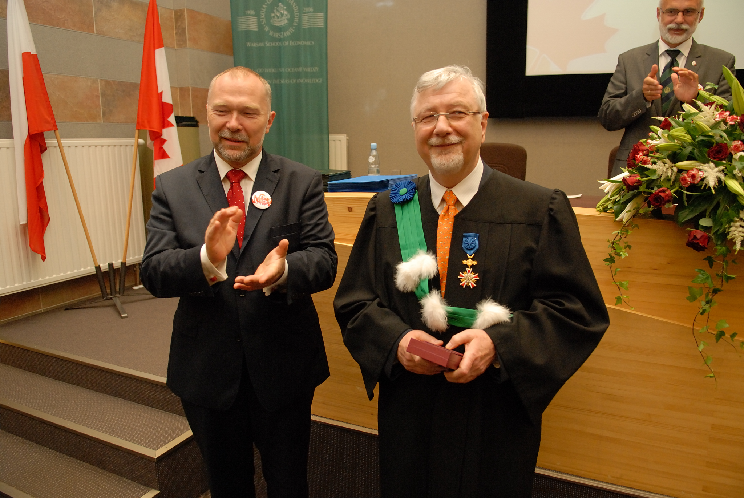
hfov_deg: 70.4
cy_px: 249
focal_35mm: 26
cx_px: 372
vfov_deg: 50.5
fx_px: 528
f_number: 3.2
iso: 800
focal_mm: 17
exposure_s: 1/80
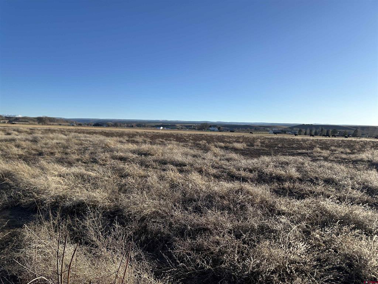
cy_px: 142
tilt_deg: -2.4
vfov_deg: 56.8
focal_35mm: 24
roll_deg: -2.8
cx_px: 189
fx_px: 262
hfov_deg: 71.6
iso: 80
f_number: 1.78
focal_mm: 6.86
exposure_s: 1/4348
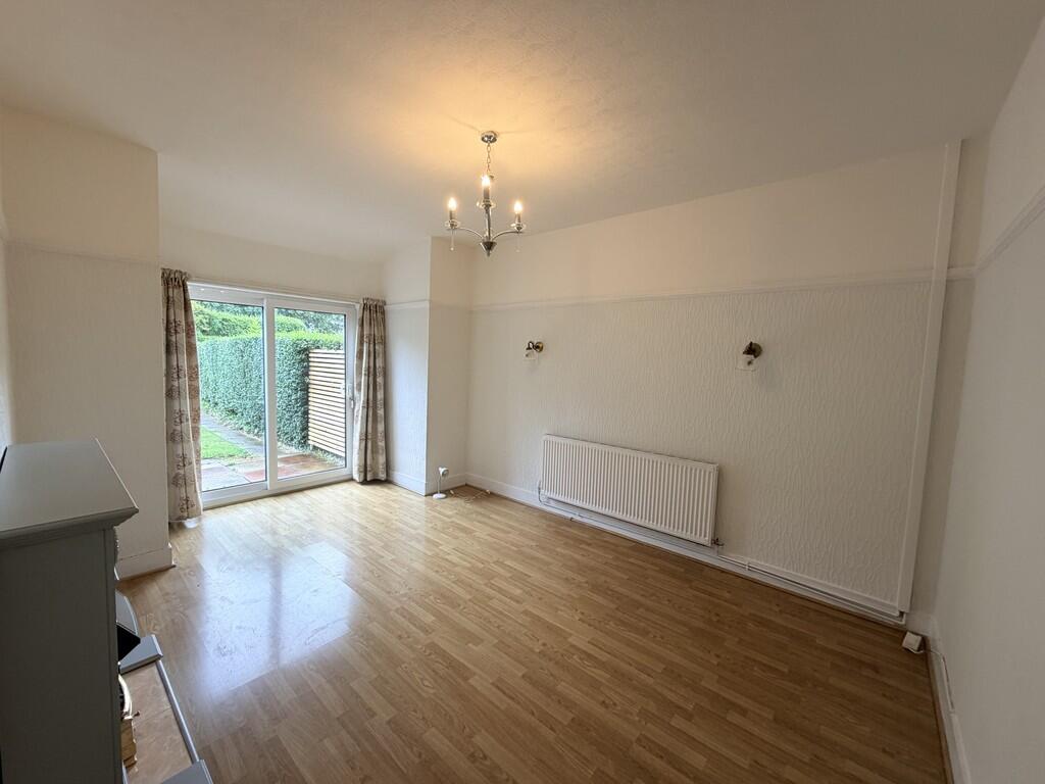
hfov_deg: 102.1
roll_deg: -2.1
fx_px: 423
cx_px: 522
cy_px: 392
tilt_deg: -4.3
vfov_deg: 85.7
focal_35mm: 14
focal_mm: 2.22
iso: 125
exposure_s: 1/121
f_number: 2.2
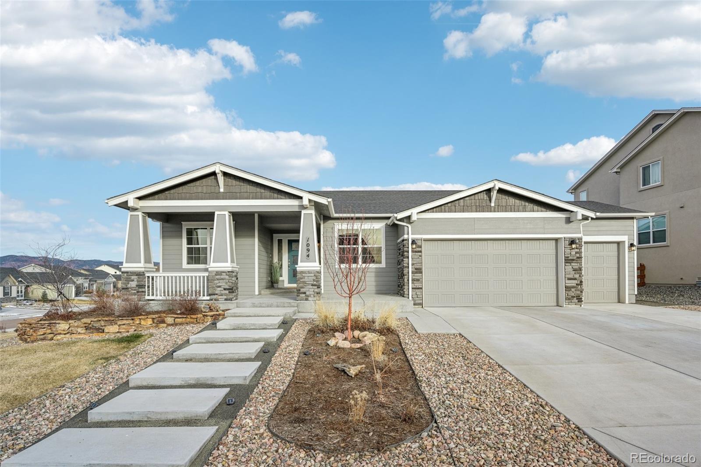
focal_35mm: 19
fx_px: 370
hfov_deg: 86.9
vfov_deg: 64.5
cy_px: 234
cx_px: 350
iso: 100
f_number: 8
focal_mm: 19
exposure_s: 1/160
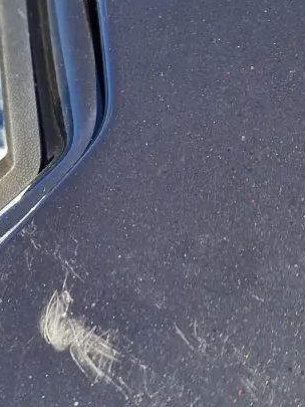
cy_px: 206
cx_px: 45
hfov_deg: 15.1
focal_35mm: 97
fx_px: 1139
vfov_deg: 20.2
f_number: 1.8
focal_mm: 5.4
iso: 50
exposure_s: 1/373
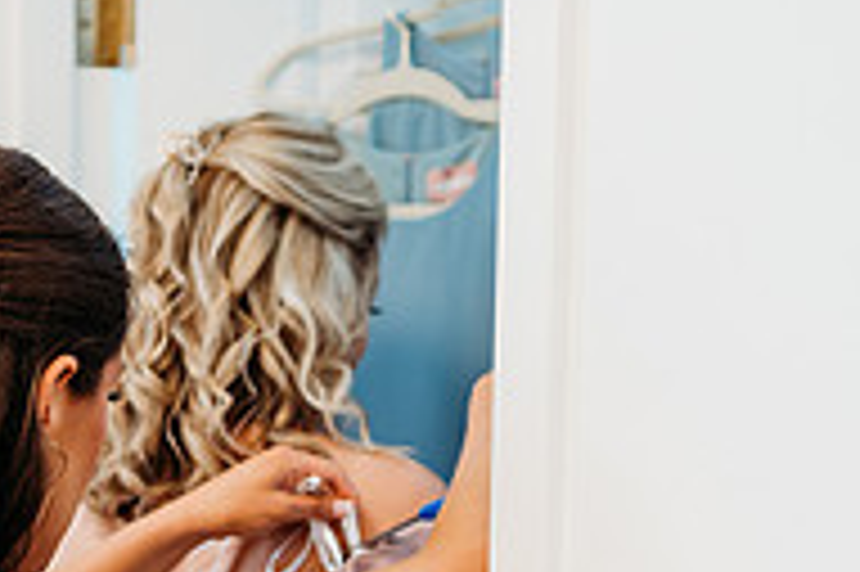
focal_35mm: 73
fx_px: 1742
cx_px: 95
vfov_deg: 18.2
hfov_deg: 26.8
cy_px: 556
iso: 320
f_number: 2.5
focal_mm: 24
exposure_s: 1/160
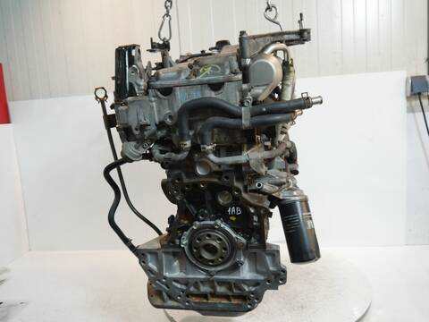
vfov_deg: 49.7
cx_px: 214
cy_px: 161
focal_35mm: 28
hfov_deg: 63.4
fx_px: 347
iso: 320
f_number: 3.5
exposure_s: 1/60
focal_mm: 14
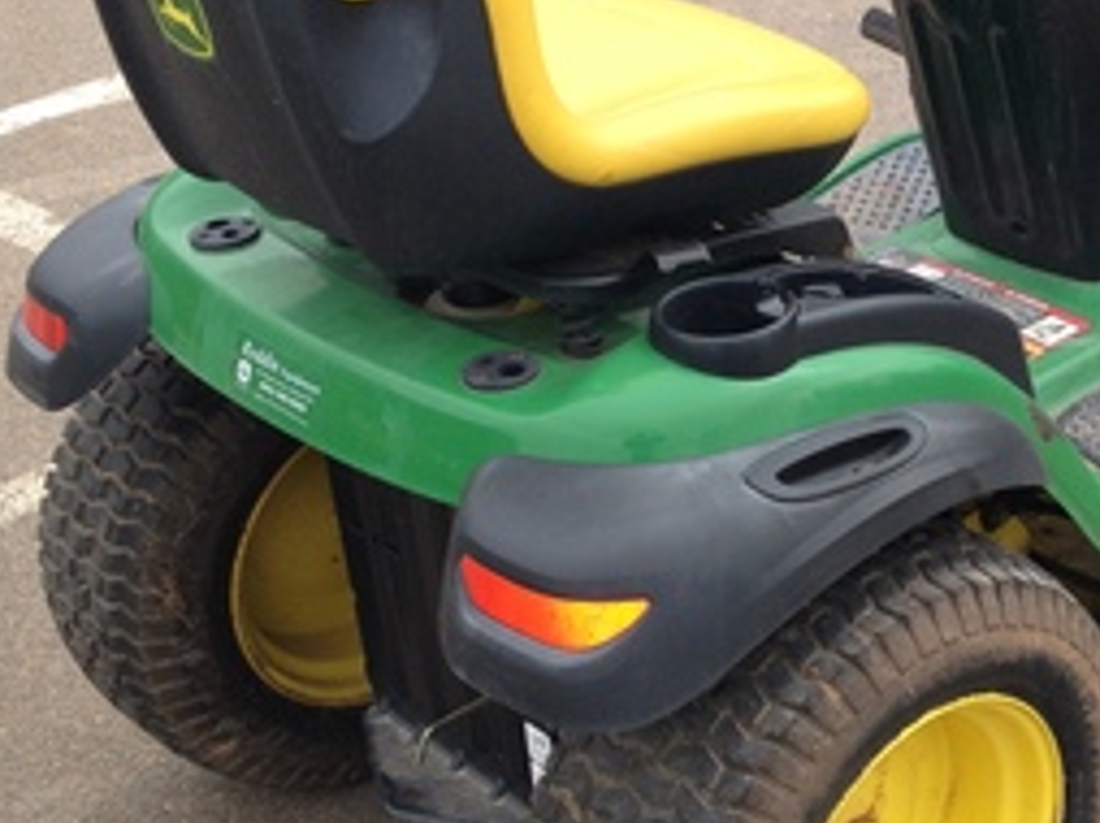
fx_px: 2381
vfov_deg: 19.6
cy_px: 342
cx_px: 992
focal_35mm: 75
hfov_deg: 25.2
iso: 64
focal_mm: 4.28
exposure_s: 1/419
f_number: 2.4
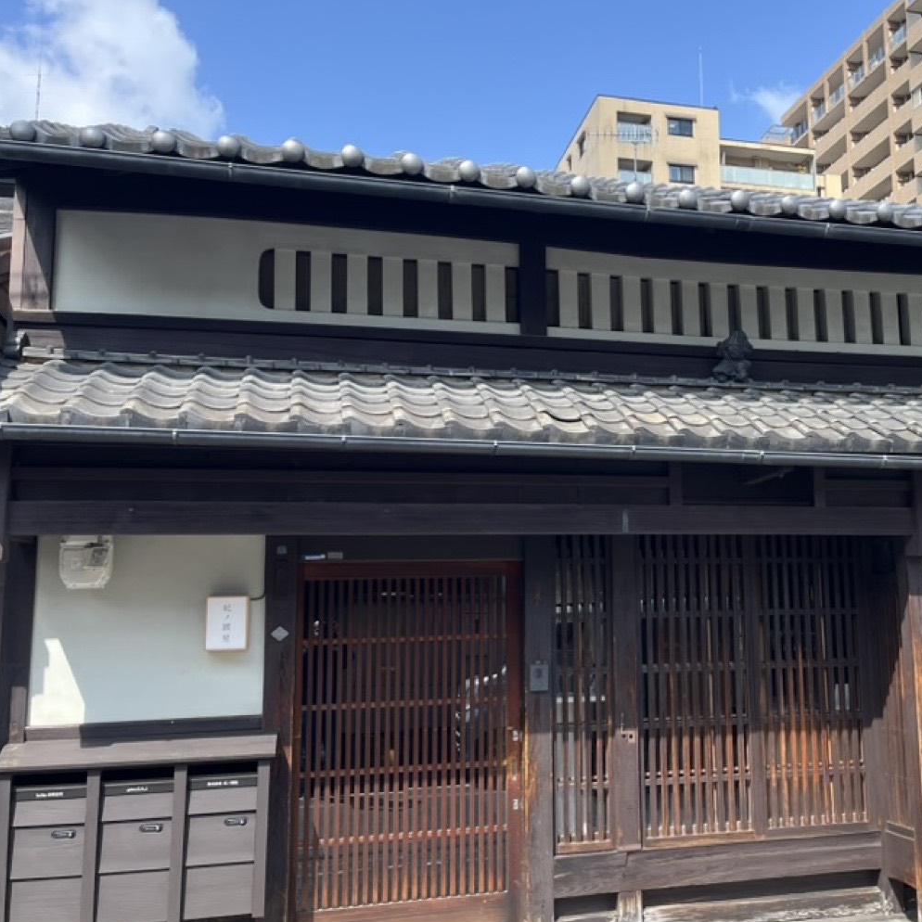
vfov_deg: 44.9
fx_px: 1115
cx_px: 651
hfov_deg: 43.9
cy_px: 437
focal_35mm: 37
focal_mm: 5.1
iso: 50
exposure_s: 1/1212
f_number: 1.6
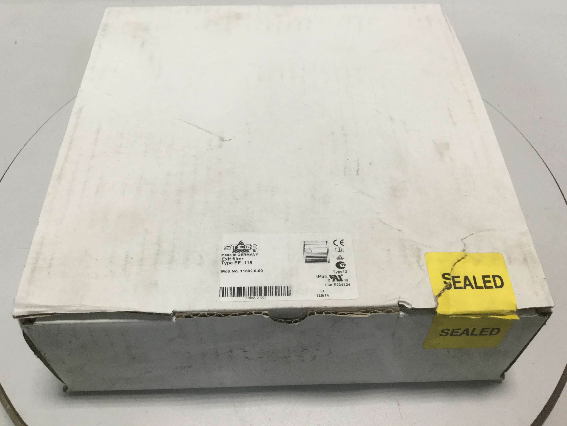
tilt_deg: -50.5
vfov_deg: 42.9
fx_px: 541
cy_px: 204
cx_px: 285
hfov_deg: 55.3
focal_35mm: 33
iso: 32
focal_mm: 3.3
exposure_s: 1/30
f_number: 2.4
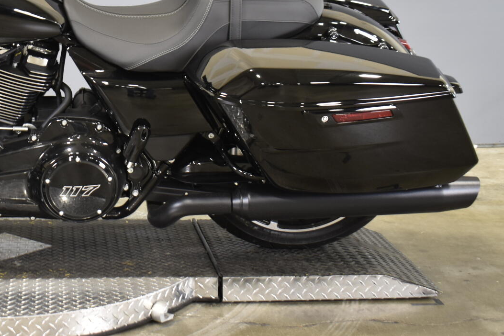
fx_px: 1077
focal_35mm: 77
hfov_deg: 25.4
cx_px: 40
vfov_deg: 17.5
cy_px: 44
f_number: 4
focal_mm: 27
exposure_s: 1/10
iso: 400
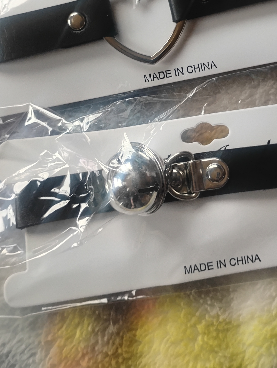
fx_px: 490
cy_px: 77
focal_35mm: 46
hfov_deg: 31.4
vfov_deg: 39.7
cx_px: 182
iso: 778
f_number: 1.8
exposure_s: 1/60
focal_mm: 4.26
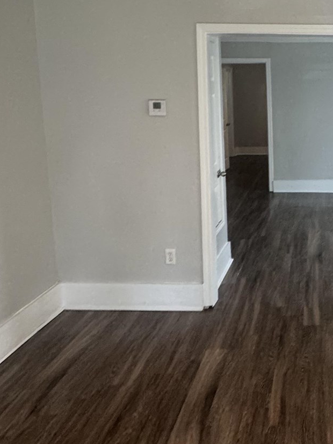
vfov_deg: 47.6
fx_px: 500
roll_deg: +0.7
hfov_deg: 33.9
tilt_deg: -11.2
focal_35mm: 39
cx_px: 324
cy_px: 177
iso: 200
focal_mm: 2.22
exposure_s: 1/120
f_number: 2.2
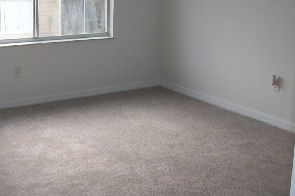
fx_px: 434
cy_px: 46
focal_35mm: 53
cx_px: 130
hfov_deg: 37.5
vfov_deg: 25.2
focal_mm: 5.7
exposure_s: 1/140
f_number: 2.8
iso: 64
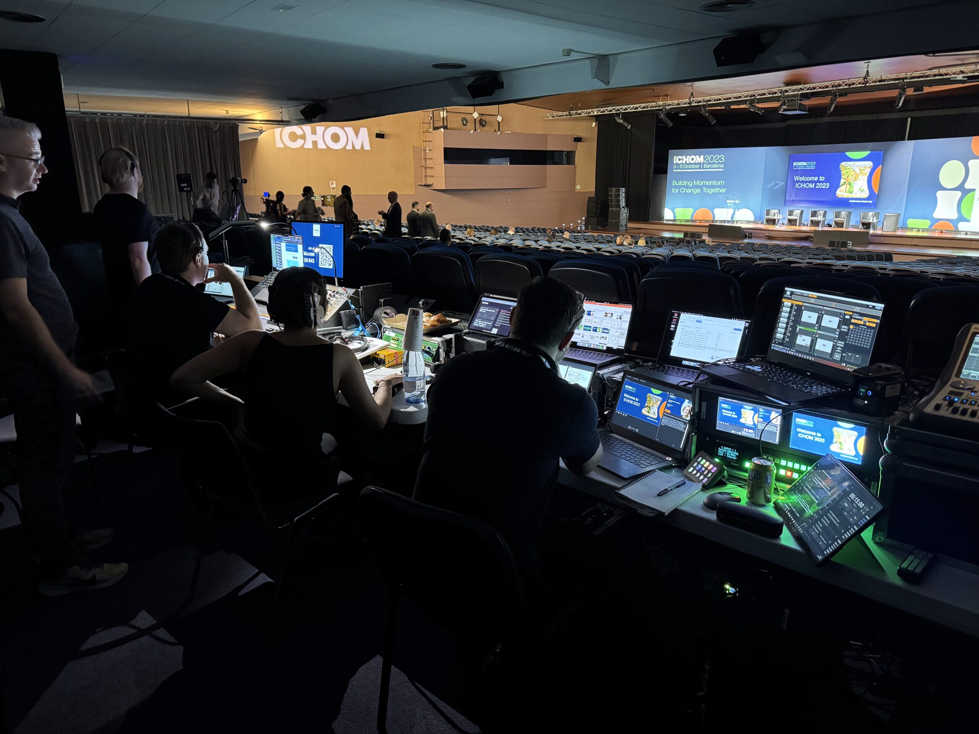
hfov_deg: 71.6
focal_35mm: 24
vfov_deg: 56.8
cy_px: 367
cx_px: 490
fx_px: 679
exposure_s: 1/30
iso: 1250
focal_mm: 6.86
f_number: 1.78
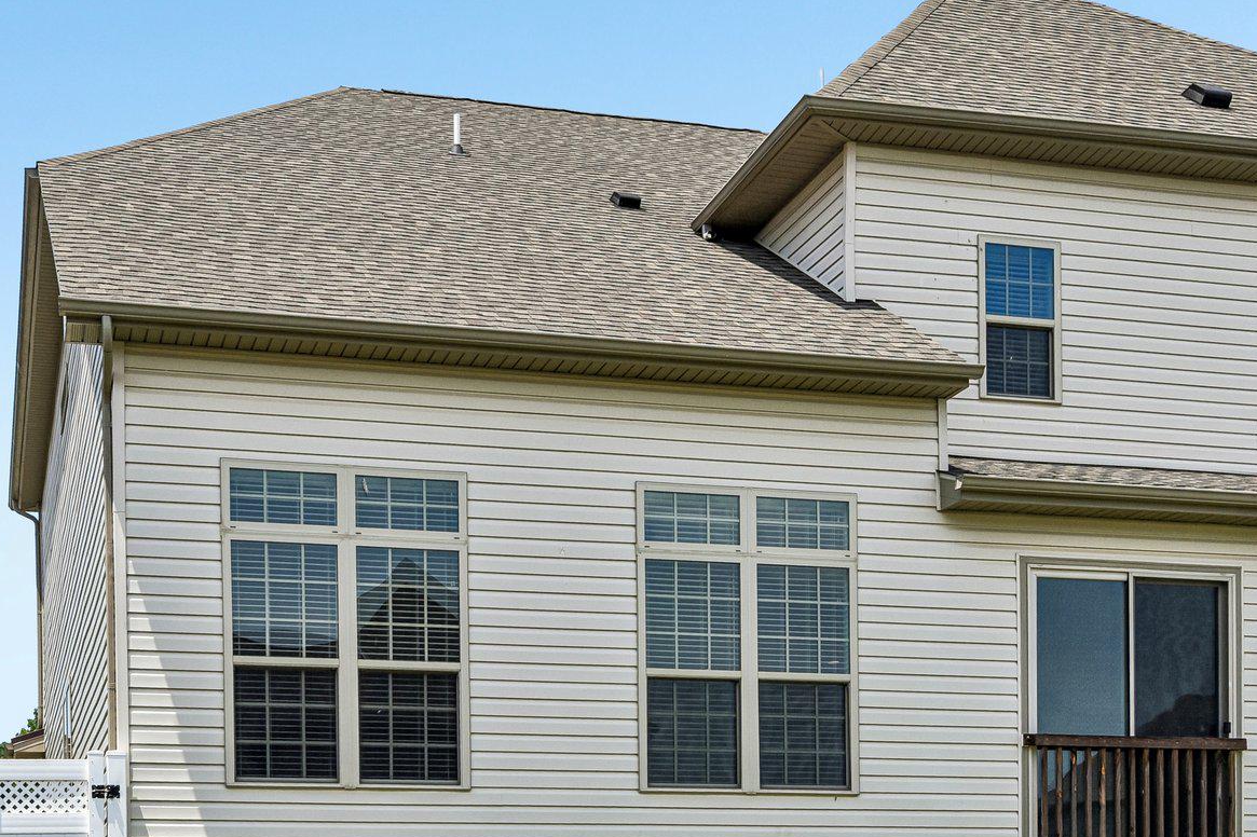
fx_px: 1780
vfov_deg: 26.3
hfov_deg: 38.2
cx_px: 898
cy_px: 544
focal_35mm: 51
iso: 400
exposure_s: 1/2000
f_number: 8
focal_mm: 29
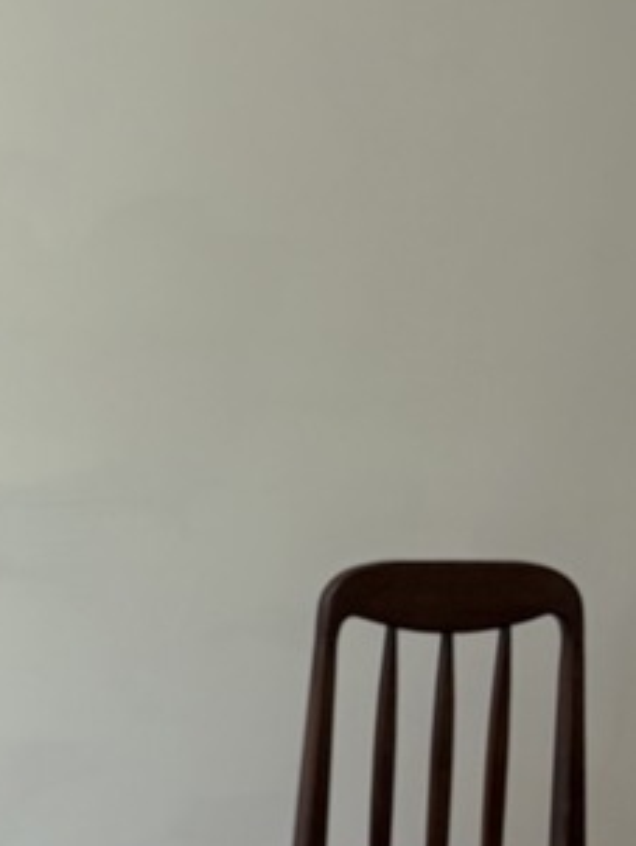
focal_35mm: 86
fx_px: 2104
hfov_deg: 15.4
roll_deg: +1.2
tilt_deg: -11.4
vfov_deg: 22.7
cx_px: -403
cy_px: 524
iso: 100
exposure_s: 1/122
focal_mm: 5.96
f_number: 1.6
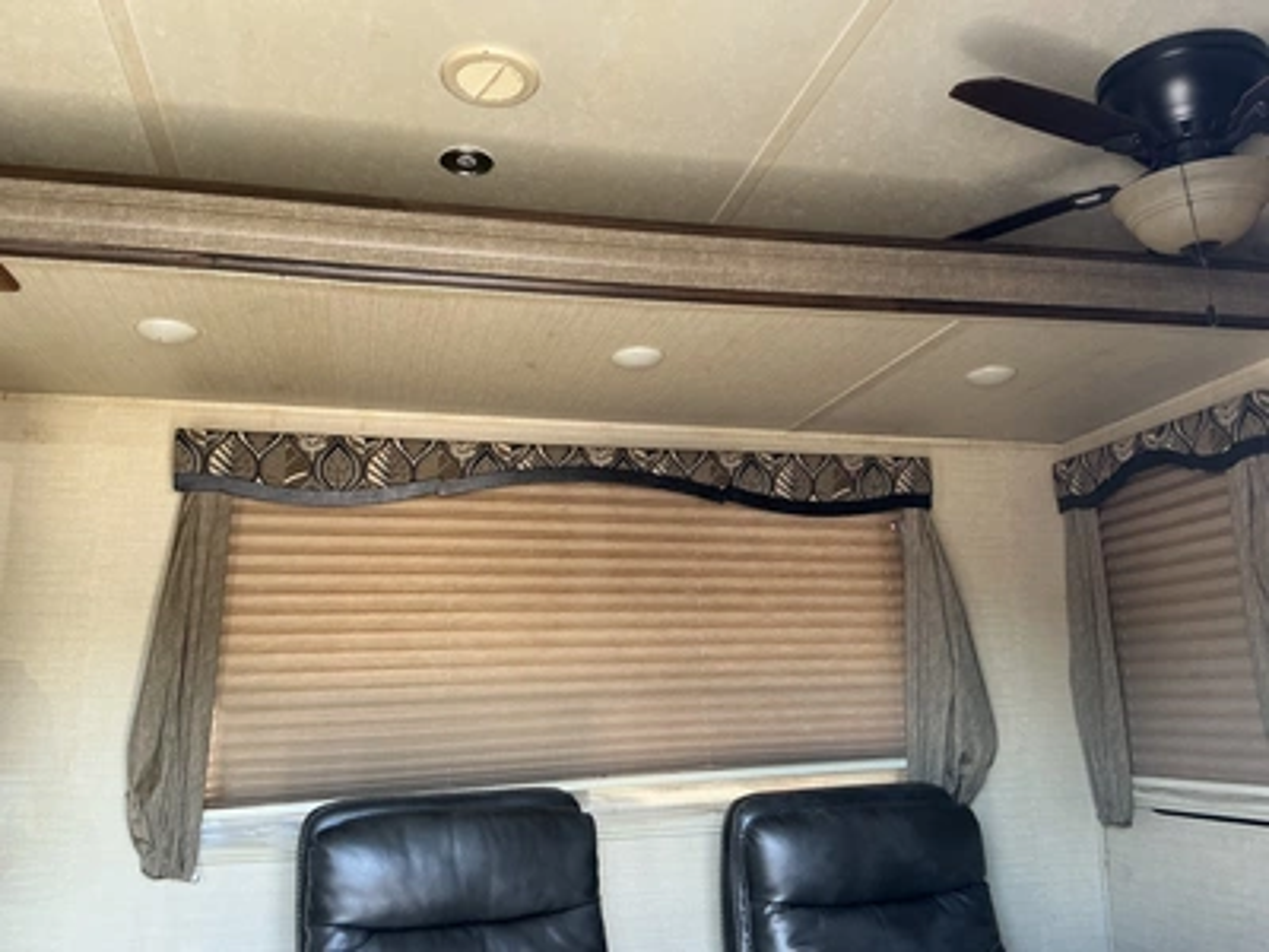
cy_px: 476
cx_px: 634
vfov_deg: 49.7
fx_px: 1026
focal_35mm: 28
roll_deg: +1.5
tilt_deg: +12.8
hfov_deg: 63.4
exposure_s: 1/60
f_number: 1.8
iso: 80
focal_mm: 3
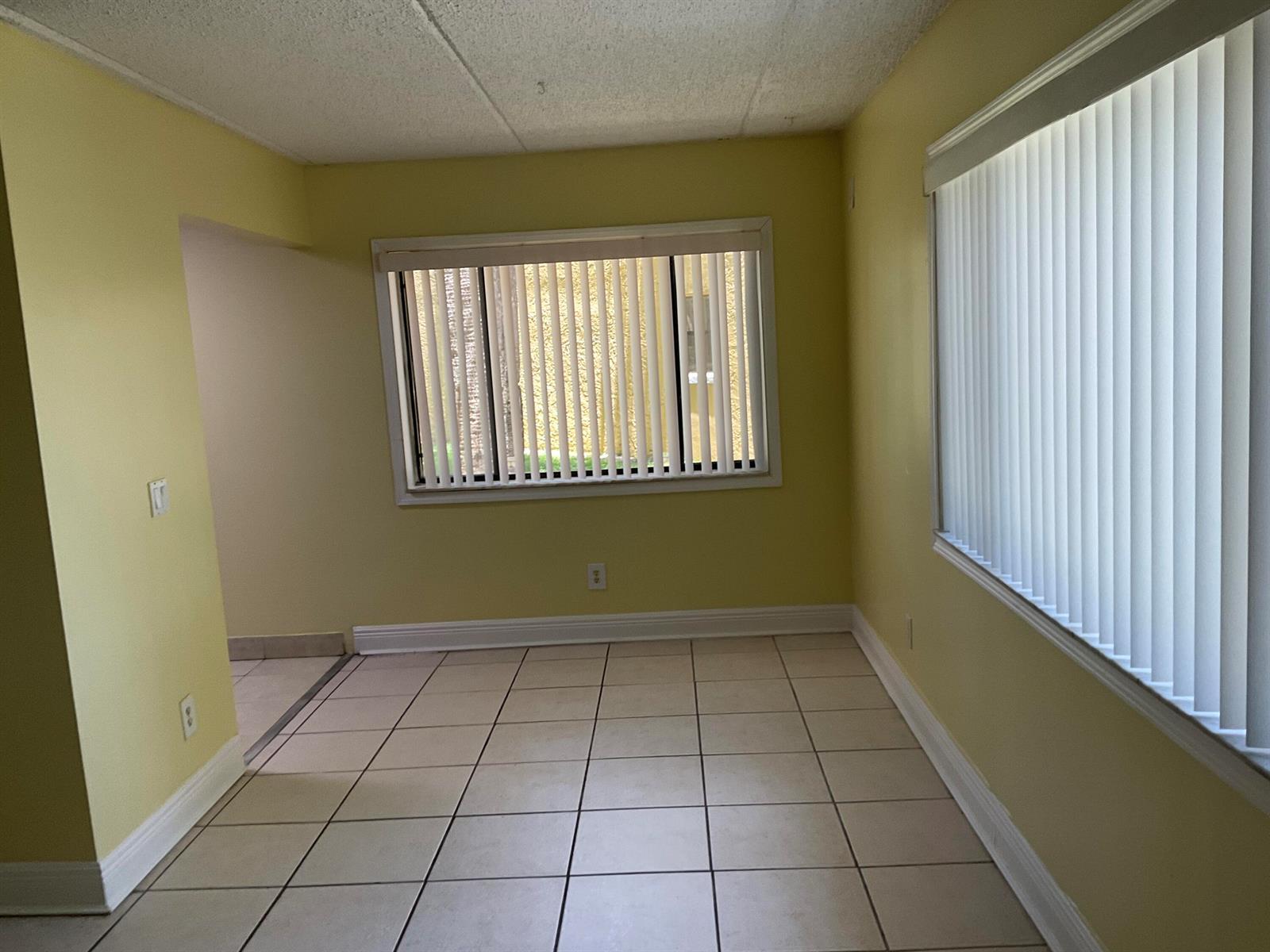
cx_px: 635
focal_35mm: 29
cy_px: 476
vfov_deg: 48.2
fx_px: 1064
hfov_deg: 61.7
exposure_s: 1/120
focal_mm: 3
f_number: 1.8
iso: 64
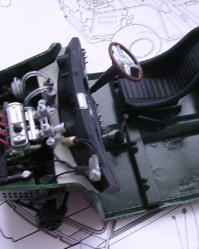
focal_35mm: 61
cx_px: 150
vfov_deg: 30.9
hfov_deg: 24.7
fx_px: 449
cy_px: 109
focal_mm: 5.8
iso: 100
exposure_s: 1/11.4
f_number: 2.8
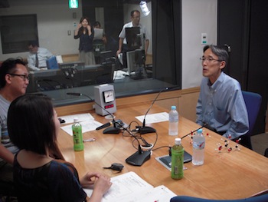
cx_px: 134
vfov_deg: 37.8
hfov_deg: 48.9
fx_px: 294
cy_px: 101
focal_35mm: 38
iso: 200
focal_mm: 6.3
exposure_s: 1/30
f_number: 3.3
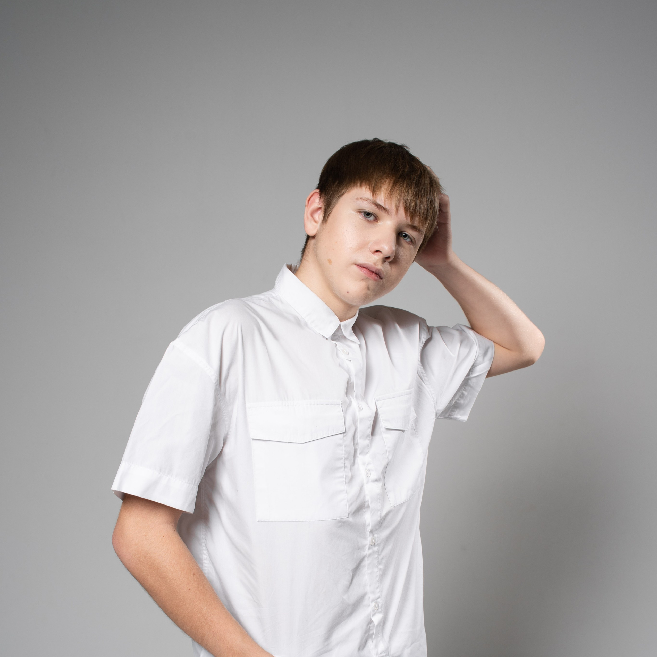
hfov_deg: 18.1
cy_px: 478
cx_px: 329
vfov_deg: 18.0
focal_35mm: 96
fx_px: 2061
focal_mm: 75
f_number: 8
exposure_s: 1/125
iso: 100
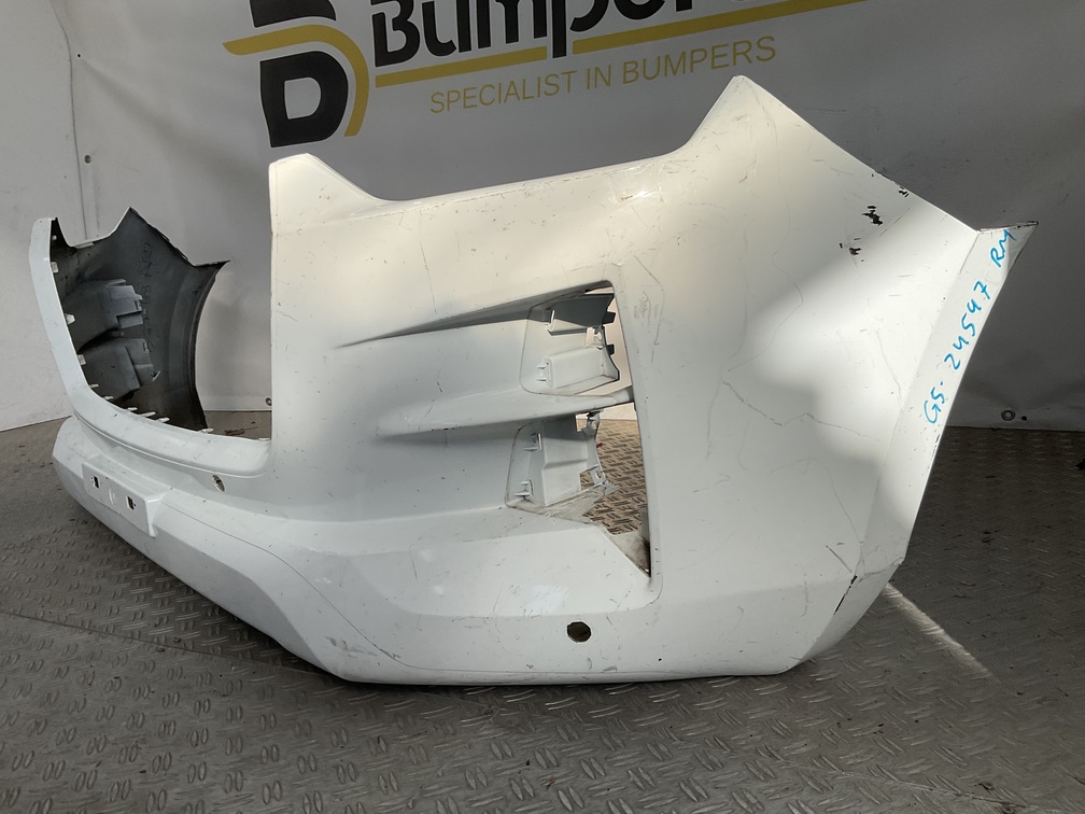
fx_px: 909
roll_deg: +3.6
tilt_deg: -13.1
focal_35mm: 29
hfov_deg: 61.7
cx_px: 542
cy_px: 407
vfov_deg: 48.2
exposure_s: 1/1451
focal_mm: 3
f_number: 1.8
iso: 16
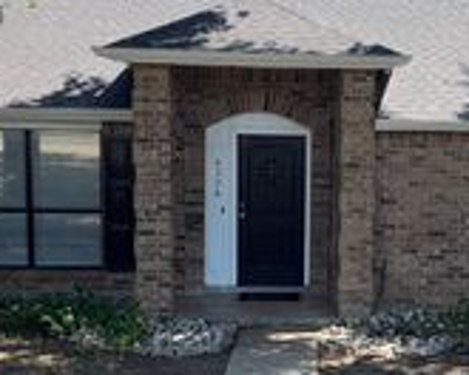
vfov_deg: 21.5
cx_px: 372
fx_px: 986
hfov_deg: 26.3
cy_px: 234
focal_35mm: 71
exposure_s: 1/995
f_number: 1.78
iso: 64
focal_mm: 6.76
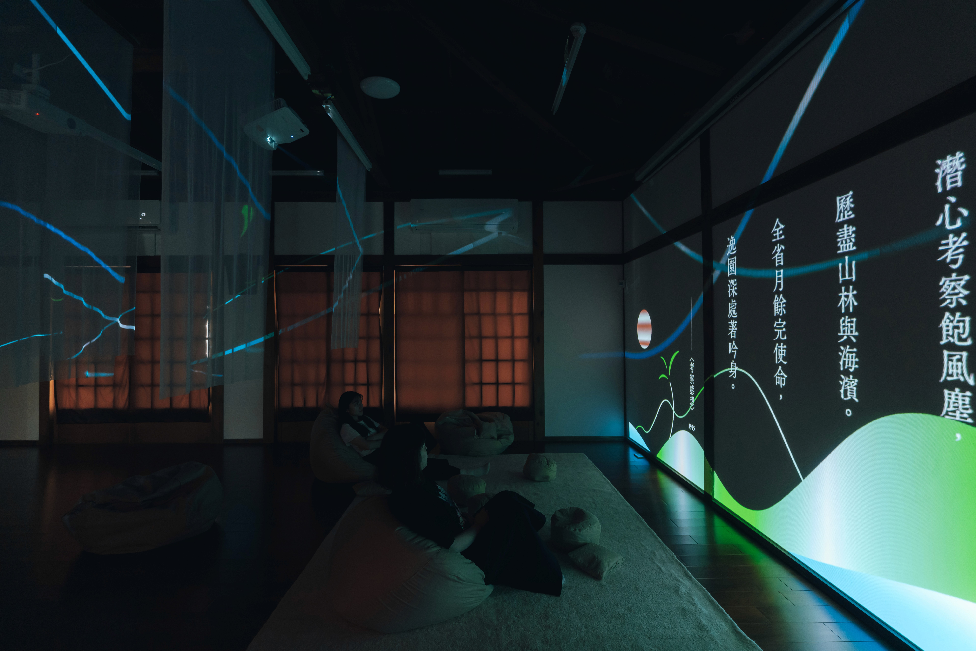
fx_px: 461
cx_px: 488
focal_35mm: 17
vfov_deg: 70.5
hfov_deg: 93.3
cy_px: 326
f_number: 2.8
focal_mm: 17
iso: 1250
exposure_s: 1/20
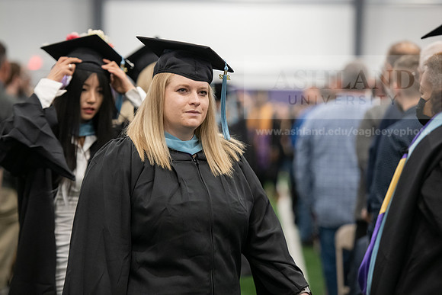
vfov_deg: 9.5
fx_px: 1781
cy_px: 148
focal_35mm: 145
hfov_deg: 14.2
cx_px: 221
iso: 3200
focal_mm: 145
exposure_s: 1/200
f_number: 3.2
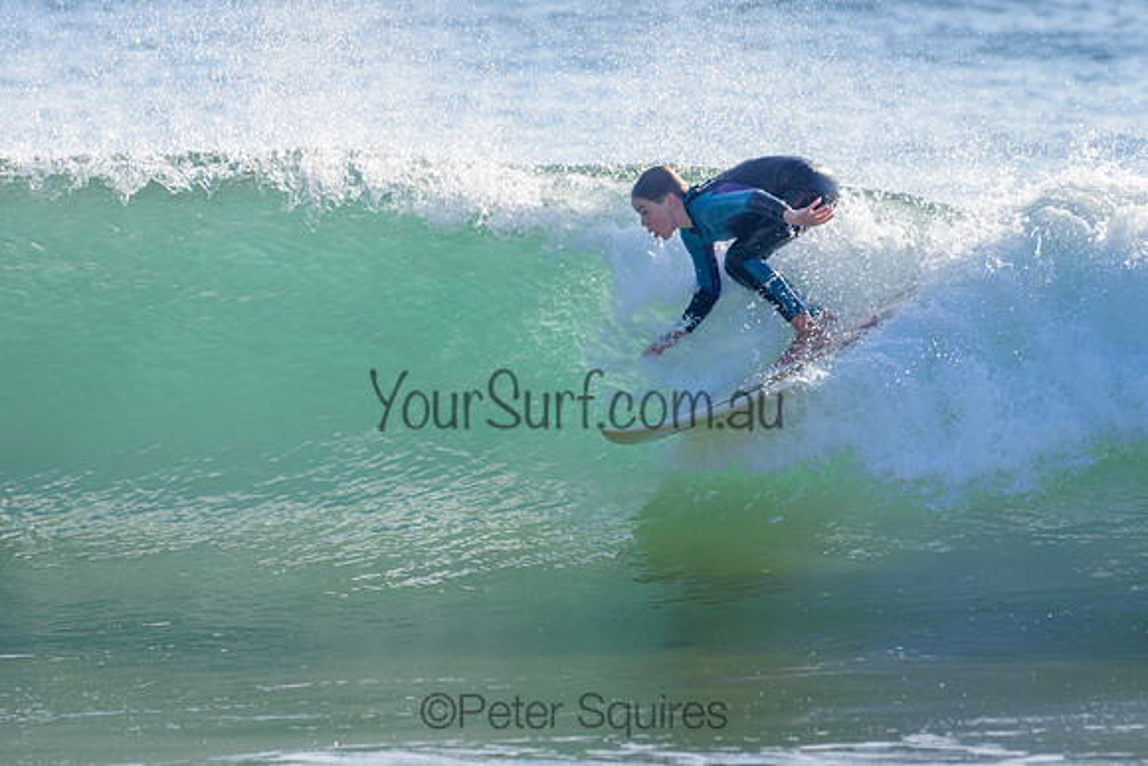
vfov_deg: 2.2
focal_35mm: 613
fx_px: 19552
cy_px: 322
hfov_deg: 3.4
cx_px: 704
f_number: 5.6
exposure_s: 1/2000
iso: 160
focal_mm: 500
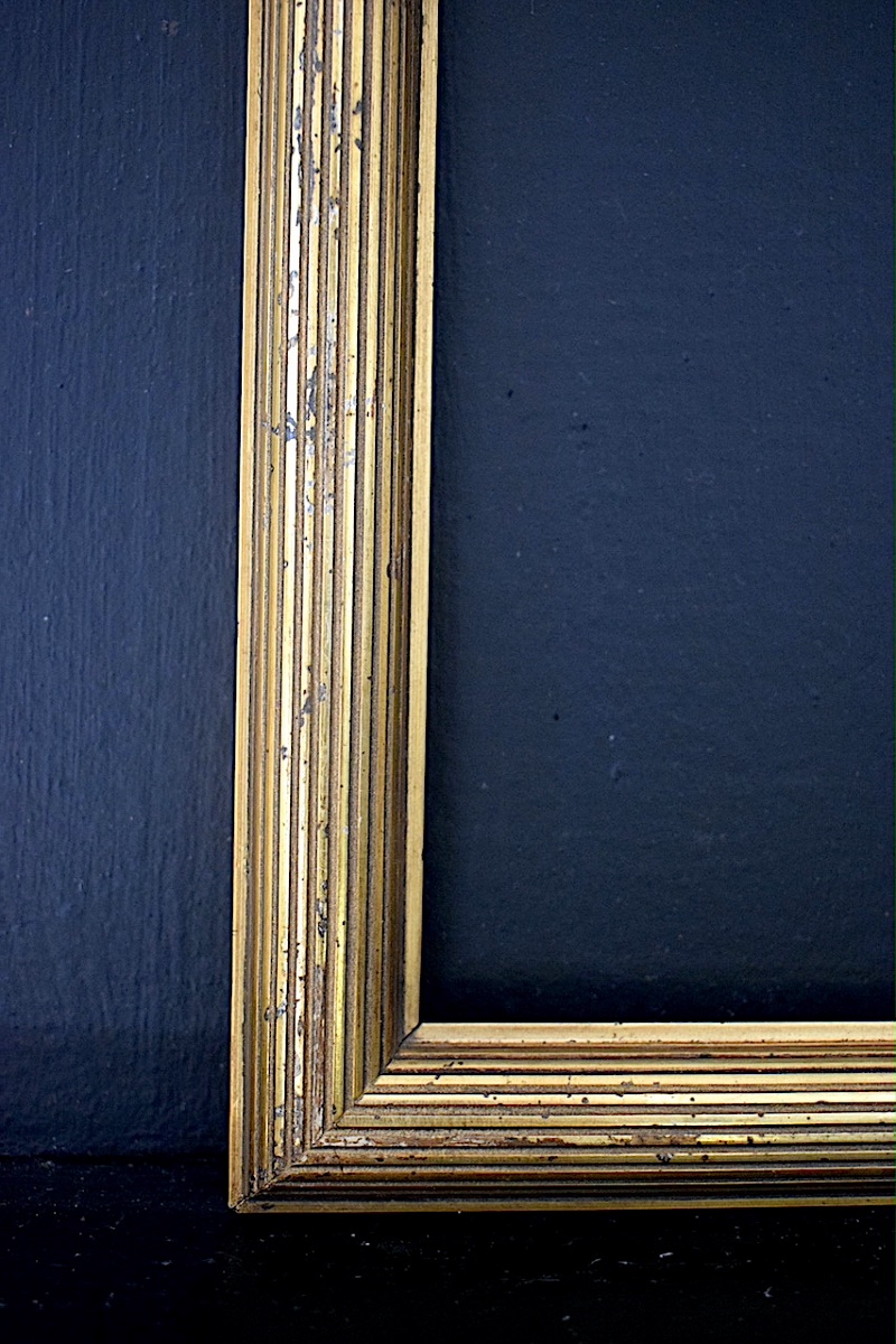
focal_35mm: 44
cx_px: 448
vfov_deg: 45.0
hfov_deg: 30.8
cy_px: 672
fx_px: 1624
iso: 3200
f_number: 4.2
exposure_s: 1/100
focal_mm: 29
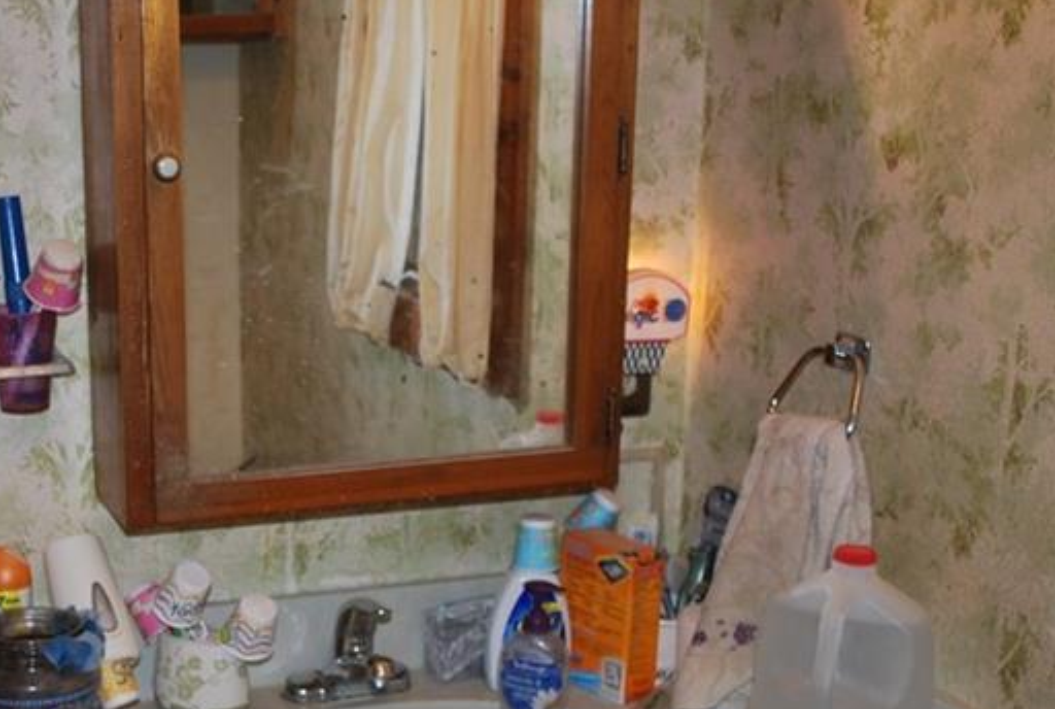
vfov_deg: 25.0
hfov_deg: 35.6
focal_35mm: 54
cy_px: 485
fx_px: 1586
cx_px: 206
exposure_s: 1/60
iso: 200
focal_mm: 18
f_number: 3.5
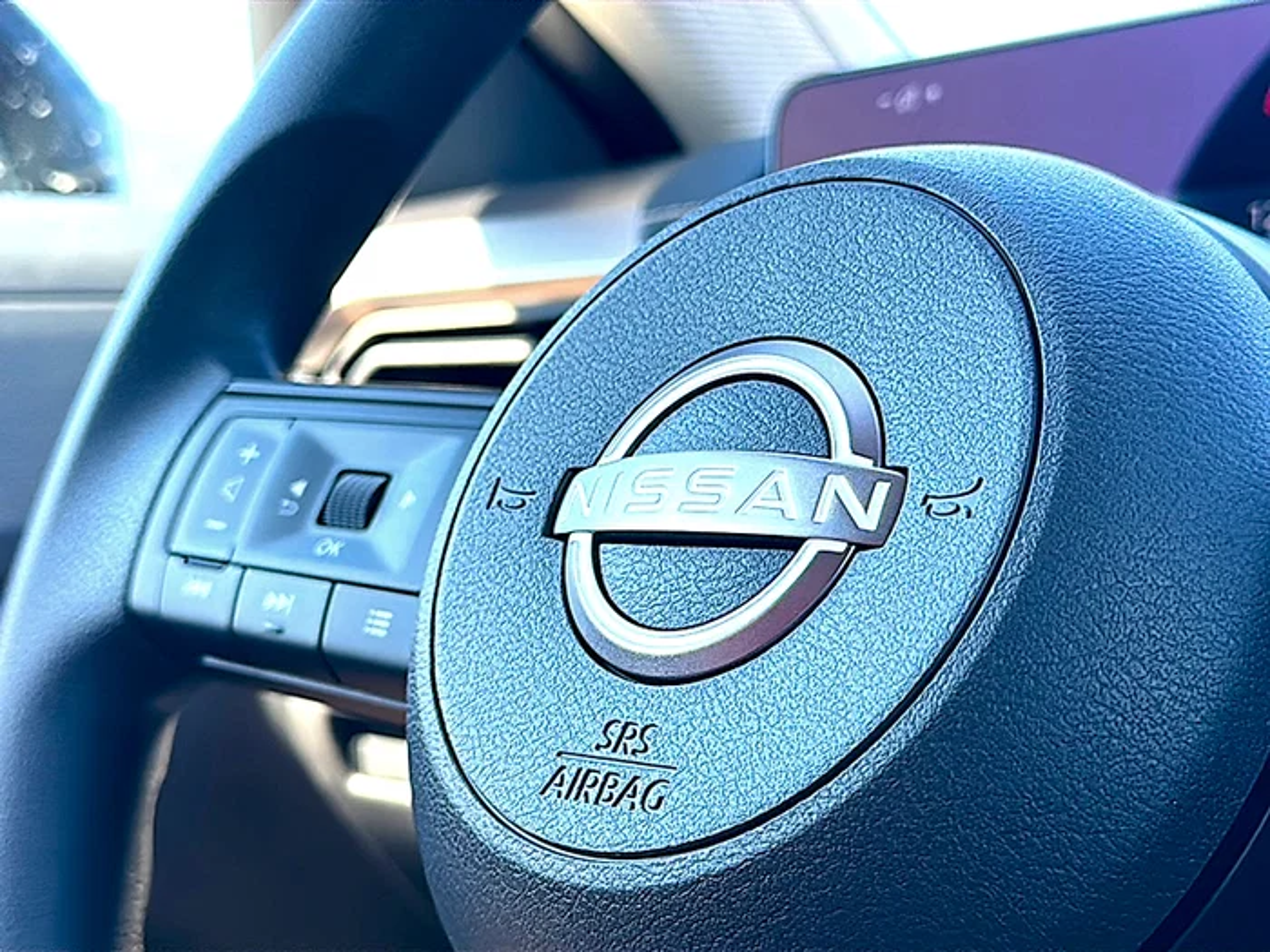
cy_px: 476
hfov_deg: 42.1
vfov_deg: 32.2
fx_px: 1651
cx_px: 635
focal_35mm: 45
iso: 64
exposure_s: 1/134
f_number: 1.78
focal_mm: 6.86
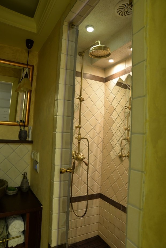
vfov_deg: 73.7
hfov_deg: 53.2
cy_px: 124
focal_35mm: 24
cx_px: 83
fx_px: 166
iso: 100
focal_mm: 24
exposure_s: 2.5
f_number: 8
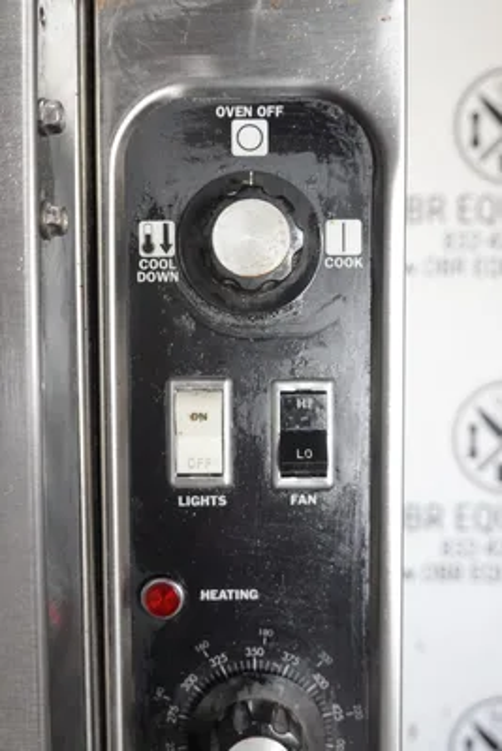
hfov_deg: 33.4
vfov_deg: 48.4
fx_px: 836
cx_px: 251
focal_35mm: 40
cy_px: 376
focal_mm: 14.69
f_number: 3.5
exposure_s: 1/40
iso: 800
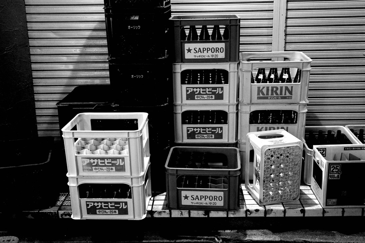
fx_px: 406
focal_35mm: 40
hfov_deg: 48.5
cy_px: 122
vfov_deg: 33.4
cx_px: 182
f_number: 2.8
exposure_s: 1/40
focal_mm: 26
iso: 1600
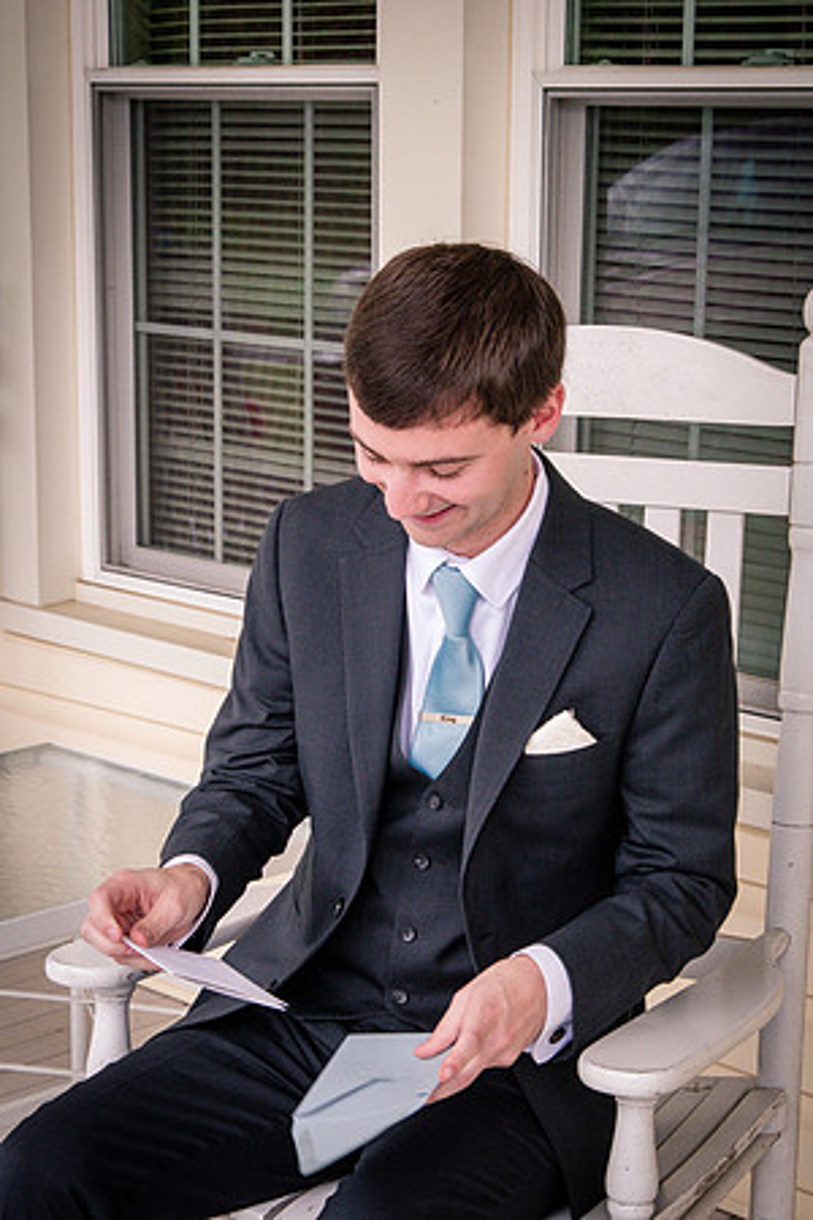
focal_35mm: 72
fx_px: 2439
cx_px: 406
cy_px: 610
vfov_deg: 28.1
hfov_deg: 18.9
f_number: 10
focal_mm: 48
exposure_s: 1/200
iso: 1250
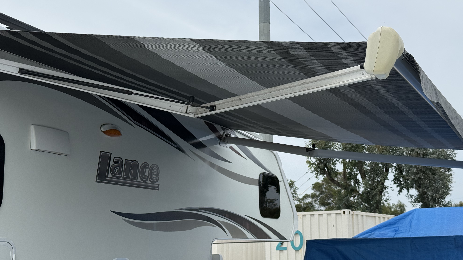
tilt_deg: +11.2
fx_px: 651
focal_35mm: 53
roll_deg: +0.1
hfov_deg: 39.2
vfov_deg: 22.6
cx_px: 231
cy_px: 114
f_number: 1.78
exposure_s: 1/7874
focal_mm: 6.76
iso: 80
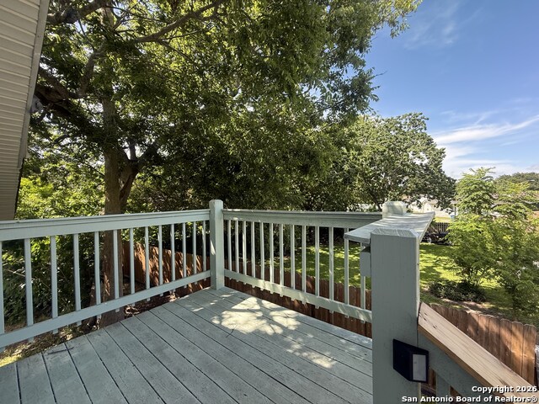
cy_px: 202
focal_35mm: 14
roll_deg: +1.1
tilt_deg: -1.0
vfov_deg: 85.7
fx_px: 218
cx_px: 270
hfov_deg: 102.1
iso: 64
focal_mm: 2.22
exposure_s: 1/249
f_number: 2.2
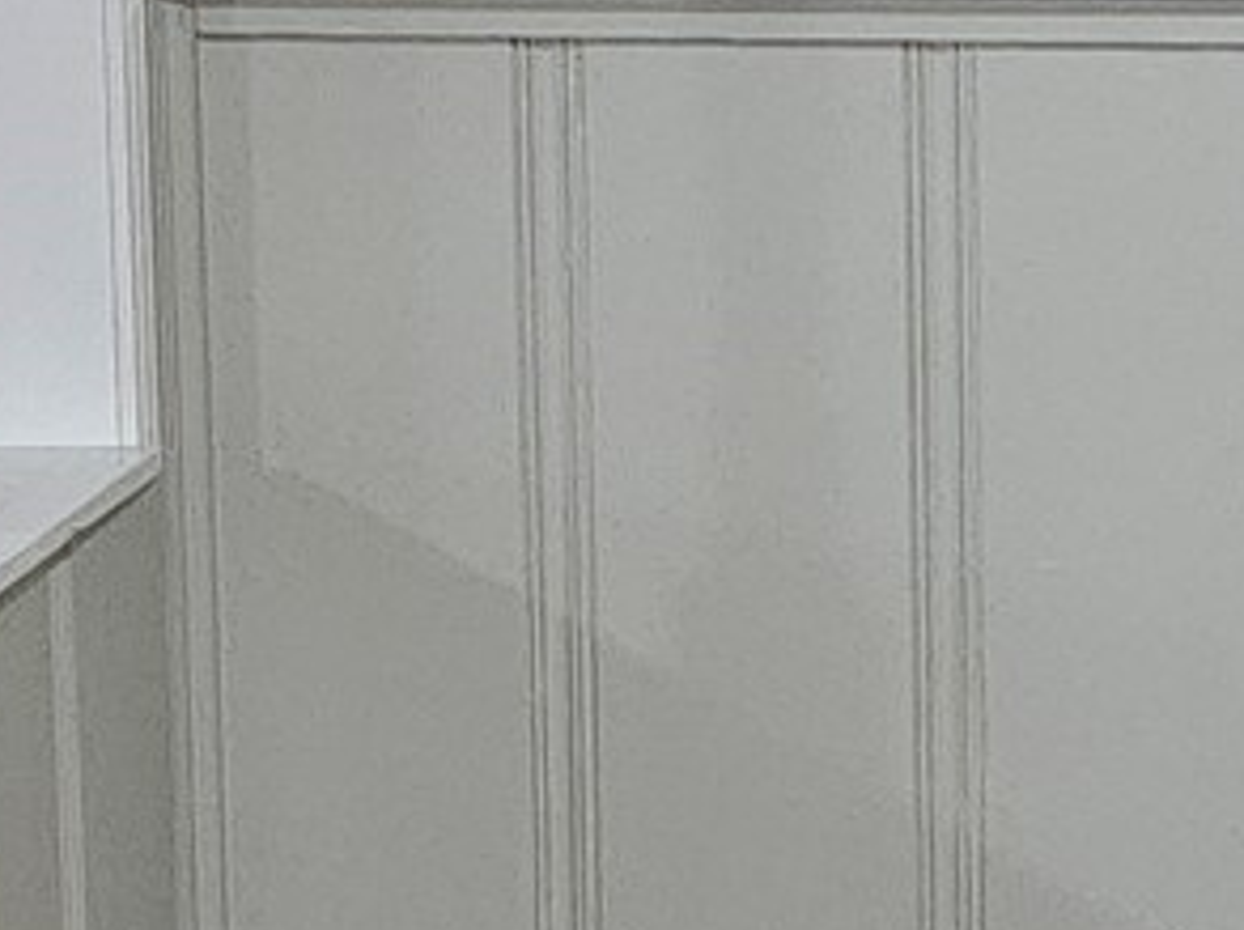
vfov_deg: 9.2
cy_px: 310
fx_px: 5779
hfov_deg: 11.8
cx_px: 1770
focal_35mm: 161
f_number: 1.7
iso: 125
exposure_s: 1/20
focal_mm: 6.3
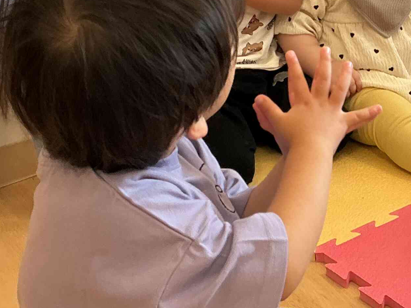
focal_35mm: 93
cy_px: -12
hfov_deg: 20.7
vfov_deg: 15.6
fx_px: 1104
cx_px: 352
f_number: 1.8
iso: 25
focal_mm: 3
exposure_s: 1/120
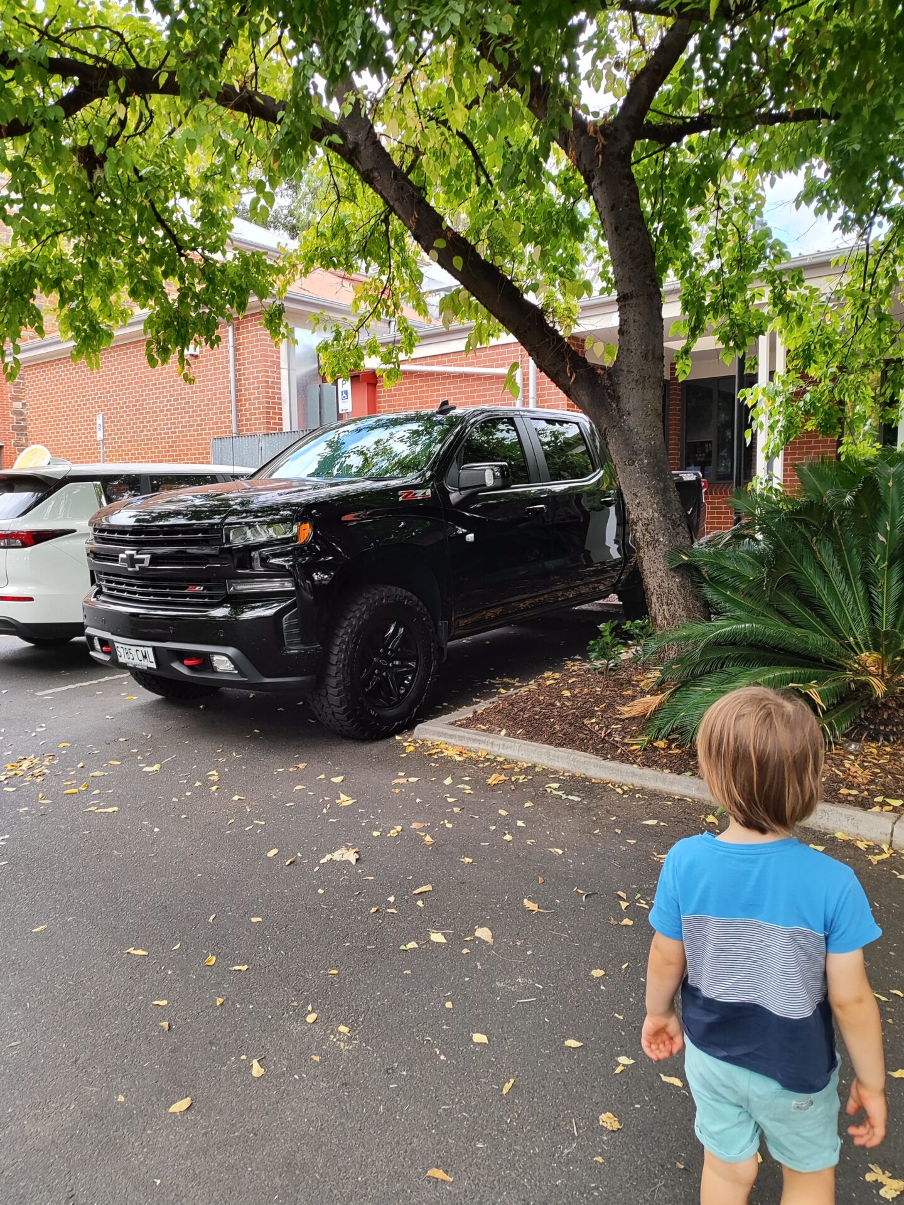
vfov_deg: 71.6
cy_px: 602
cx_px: 452
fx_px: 836
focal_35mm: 24
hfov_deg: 56.8
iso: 64
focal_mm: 5.89
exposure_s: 1/100
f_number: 1.89
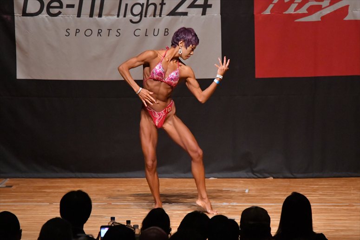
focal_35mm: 285
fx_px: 2849
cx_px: 180
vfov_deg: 4.8
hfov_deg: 7.2
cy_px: 120
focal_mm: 190
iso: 10000
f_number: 5.6
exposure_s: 1/400
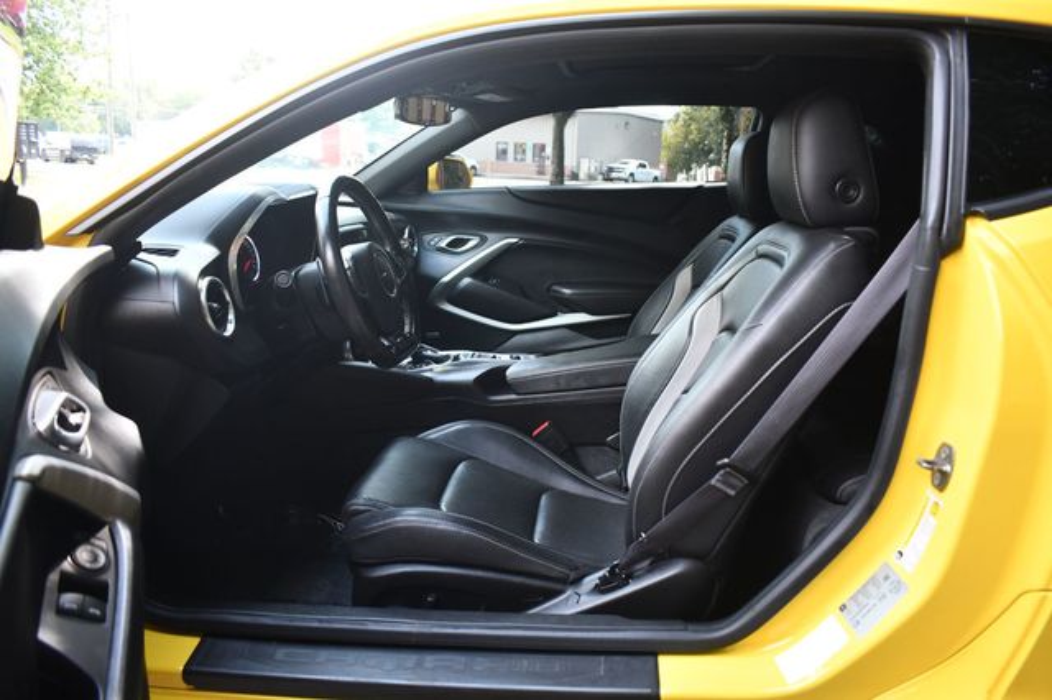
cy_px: 350
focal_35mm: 27
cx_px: 526
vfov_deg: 47.9
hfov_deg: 67.4
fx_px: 789
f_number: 3.5
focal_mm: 18
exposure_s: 1/250
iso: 800
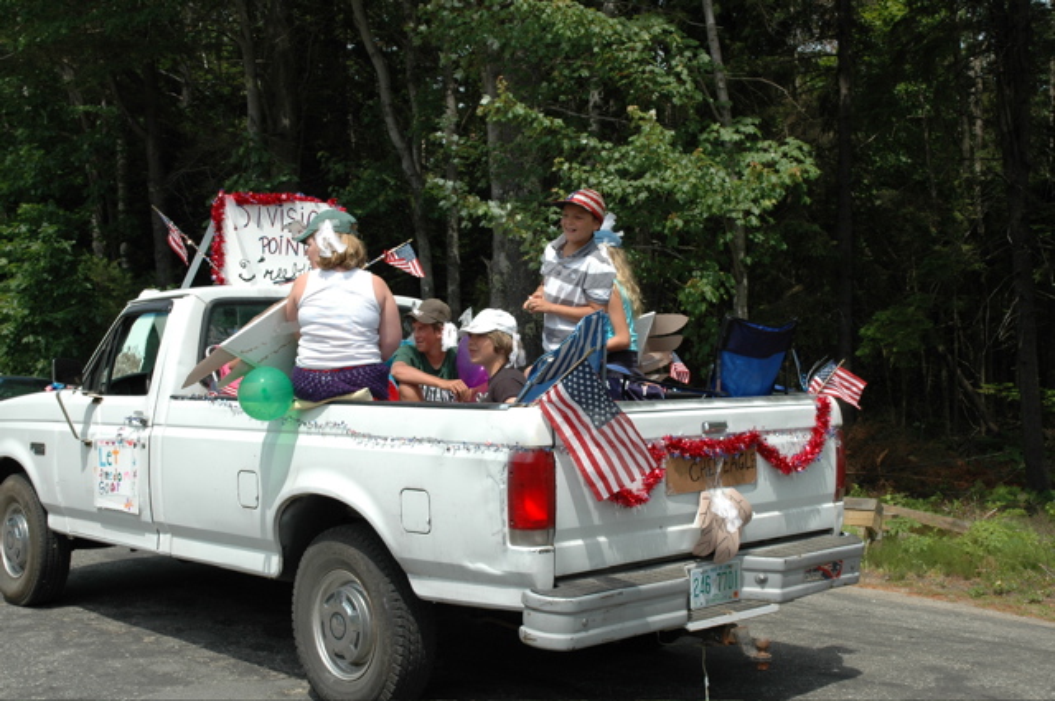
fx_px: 1273
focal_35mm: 44
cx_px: 528
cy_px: 350
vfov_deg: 30.8
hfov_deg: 45.0
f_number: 9
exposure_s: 1/320
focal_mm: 29
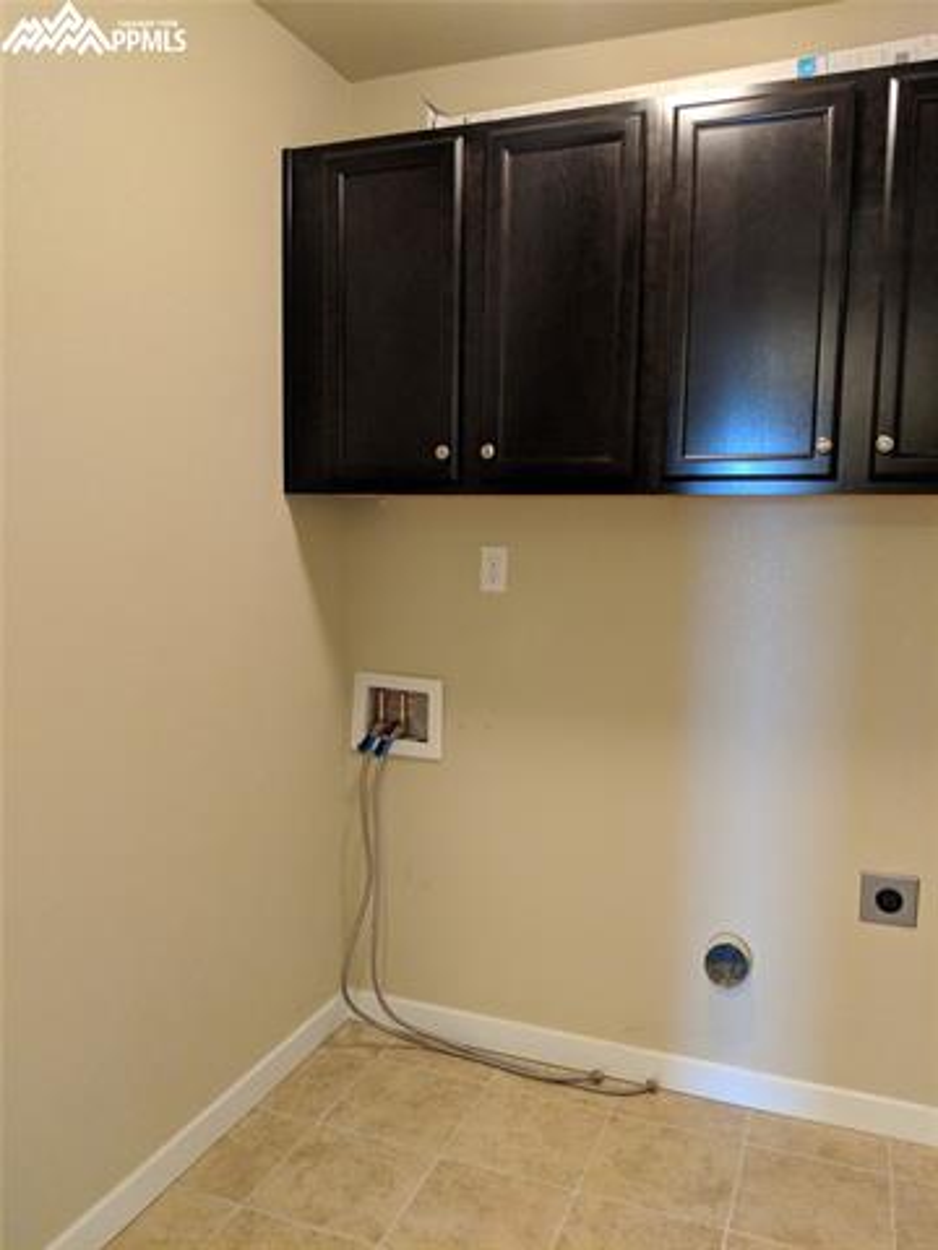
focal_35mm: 27
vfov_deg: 65.3
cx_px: 469
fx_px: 976
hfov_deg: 51.4
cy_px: 625
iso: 462
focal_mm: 4.44
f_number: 1.8
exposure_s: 1/60
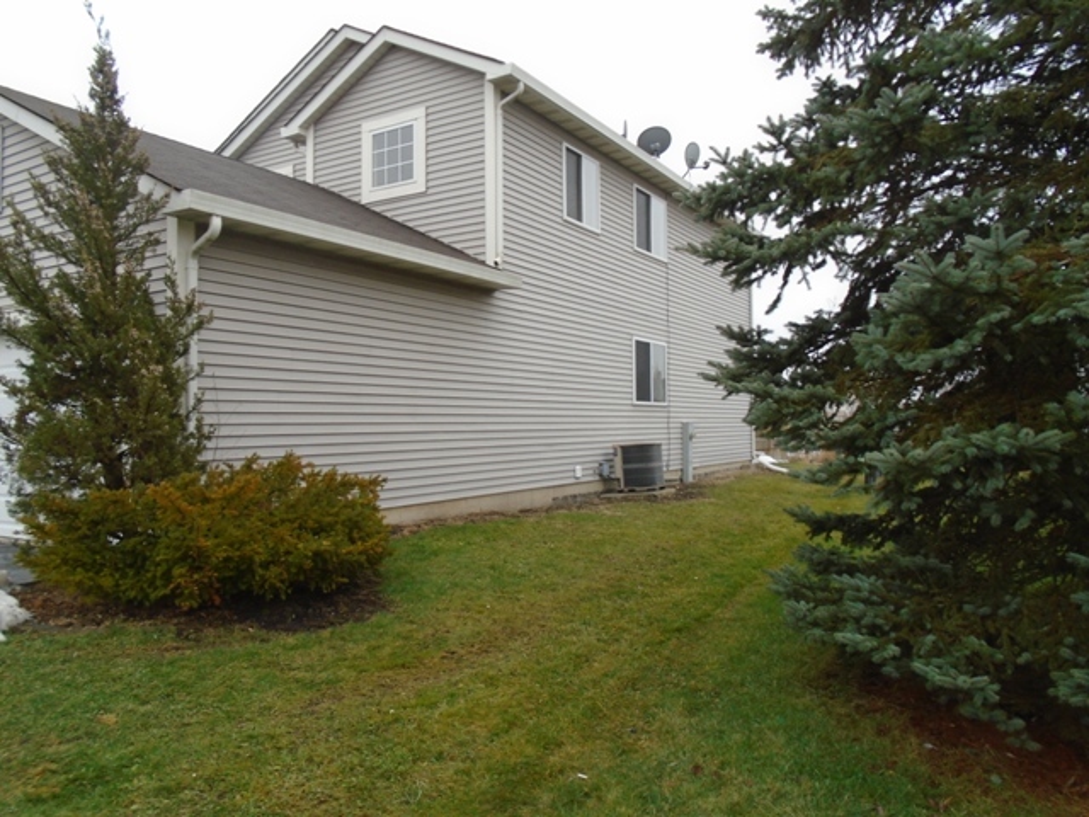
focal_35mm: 26
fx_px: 818
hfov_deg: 67.3
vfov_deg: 53.1
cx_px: 544
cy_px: 408
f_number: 3.2
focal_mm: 4.6
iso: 100
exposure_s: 1/50
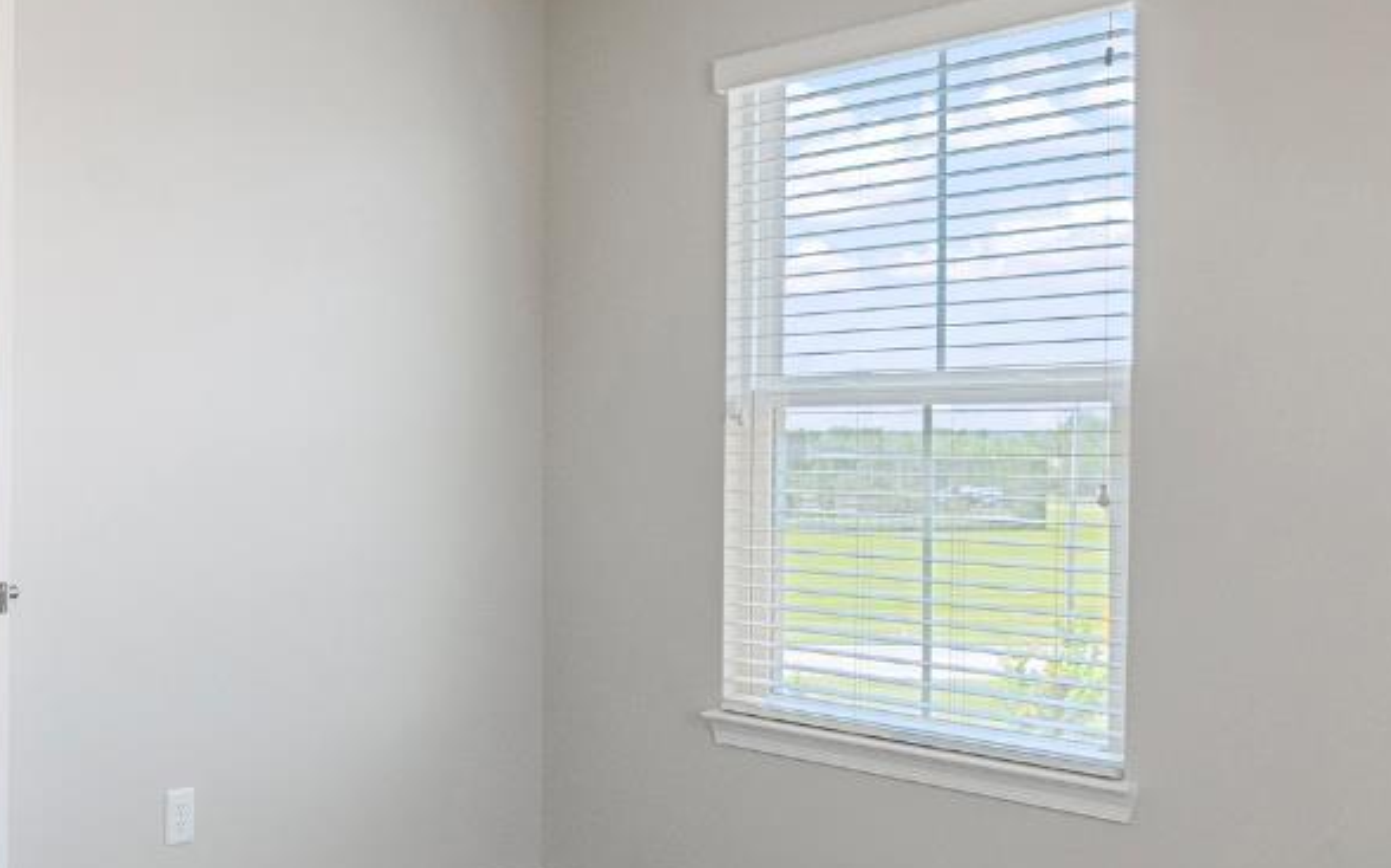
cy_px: 438
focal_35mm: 39
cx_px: 227
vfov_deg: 32.7
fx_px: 1478
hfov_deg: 47.0
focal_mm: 10
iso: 400
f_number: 11
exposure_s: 1/15
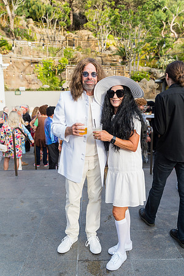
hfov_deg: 42.3
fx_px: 238
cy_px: 138
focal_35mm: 31
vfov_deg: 60.3
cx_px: 92
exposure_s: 1/400
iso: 320
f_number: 4
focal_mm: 31
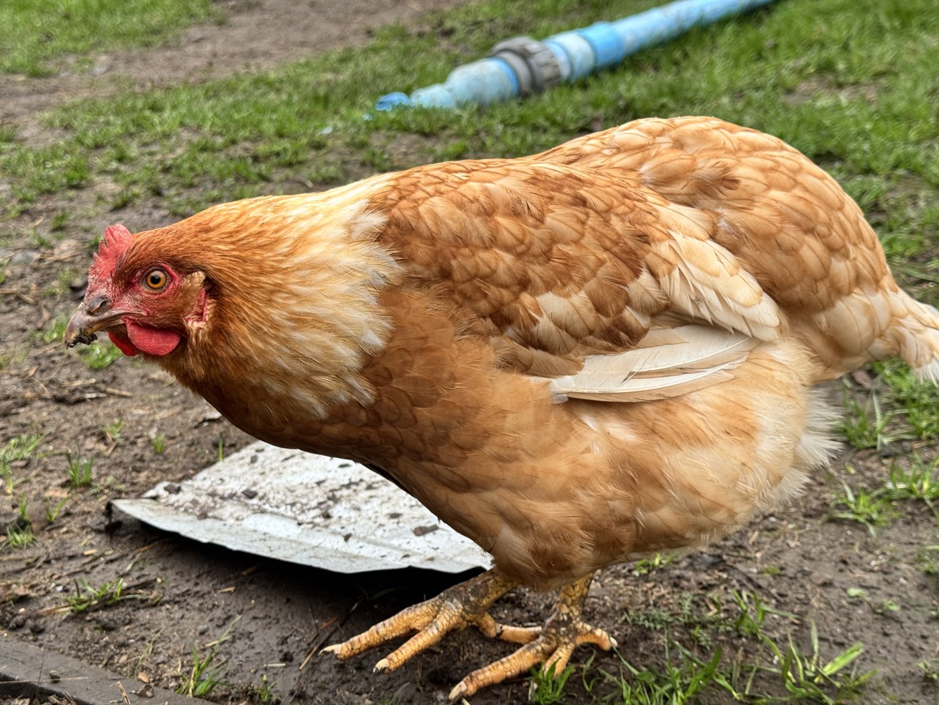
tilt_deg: -19.2
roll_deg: +6.2
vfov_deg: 30.3
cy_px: 352
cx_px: 470
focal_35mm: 48
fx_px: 1302
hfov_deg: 39.7
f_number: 1.78
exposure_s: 1/121
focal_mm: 6.76
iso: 64
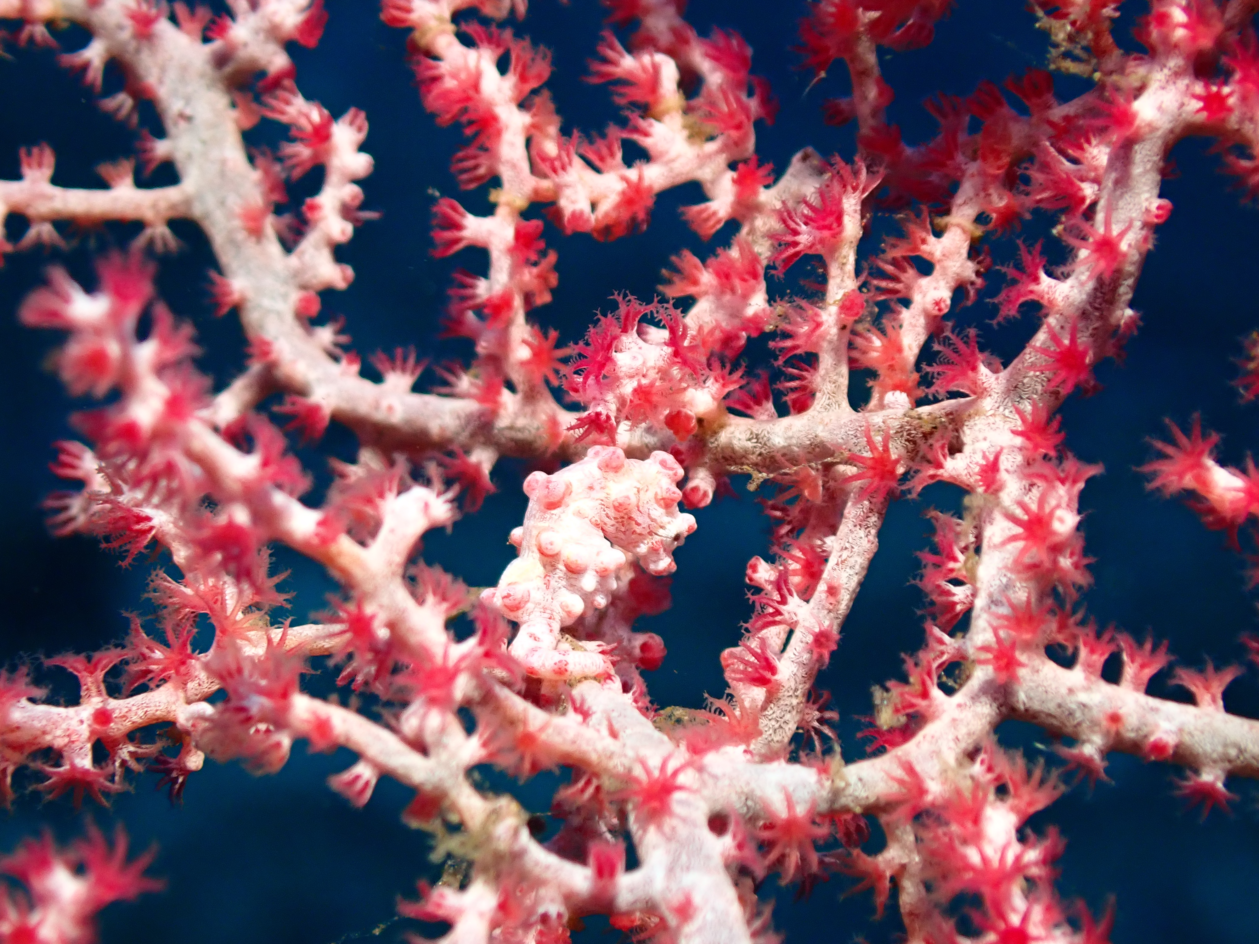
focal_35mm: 100
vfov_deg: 14.8
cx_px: 630
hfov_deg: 19.6
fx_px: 3637
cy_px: 472
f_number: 4.9
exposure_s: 1/400
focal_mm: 18
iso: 400
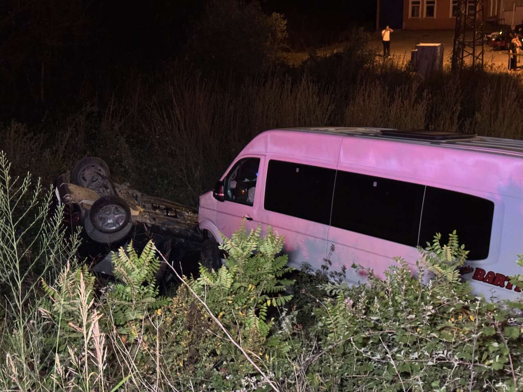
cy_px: 196
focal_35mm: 48
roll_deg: +2.3
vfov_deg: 30.3
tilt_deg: -15.0
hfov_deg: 39.7
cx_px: 262
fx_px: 725
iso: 1000
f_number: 1.78
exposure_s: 1/20
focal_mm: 6.76
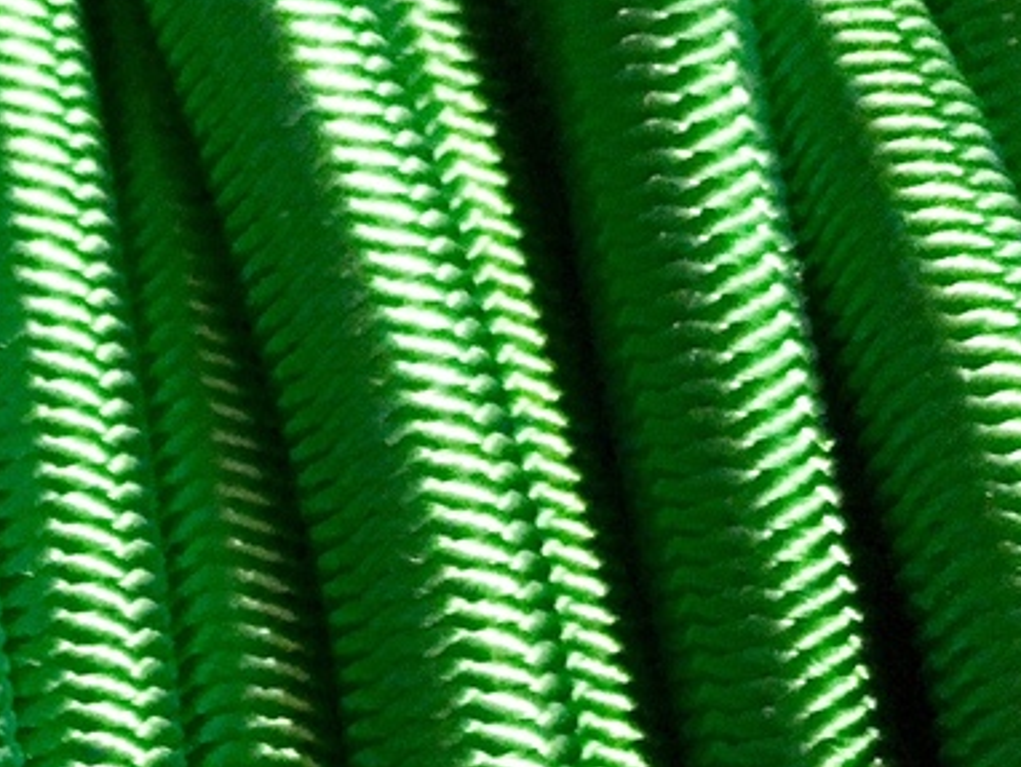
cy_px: 775
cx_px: -241
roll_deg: +2.1
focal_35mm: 91
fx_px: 2686
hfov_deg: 20.0
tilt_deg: -29.1
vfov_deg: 15.9
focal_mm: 4.15
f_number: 2.2
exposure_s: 1/17
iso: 320
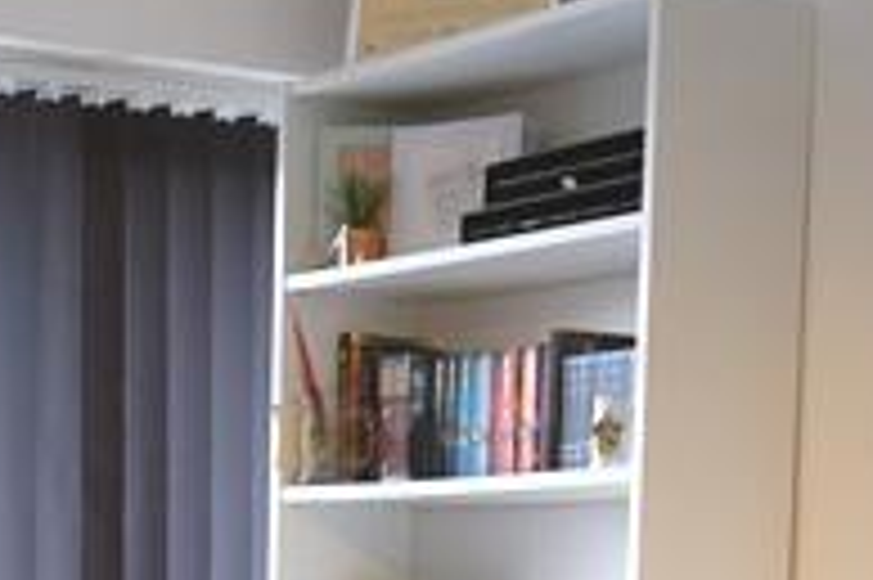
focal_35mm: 99
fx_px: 2399
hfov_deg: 20.2
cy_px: 897
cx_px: 72
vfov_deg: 13.0
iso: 800
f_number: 4
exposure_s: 1/20
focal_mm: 20
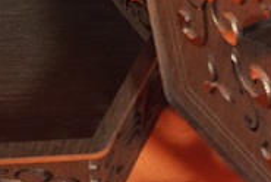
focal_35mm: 93
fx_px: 701
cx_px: 100
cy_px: 3
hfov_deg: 21.8
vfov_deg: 14.5
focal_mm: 3.98
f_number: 1.8
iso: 1250
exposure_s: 1/25
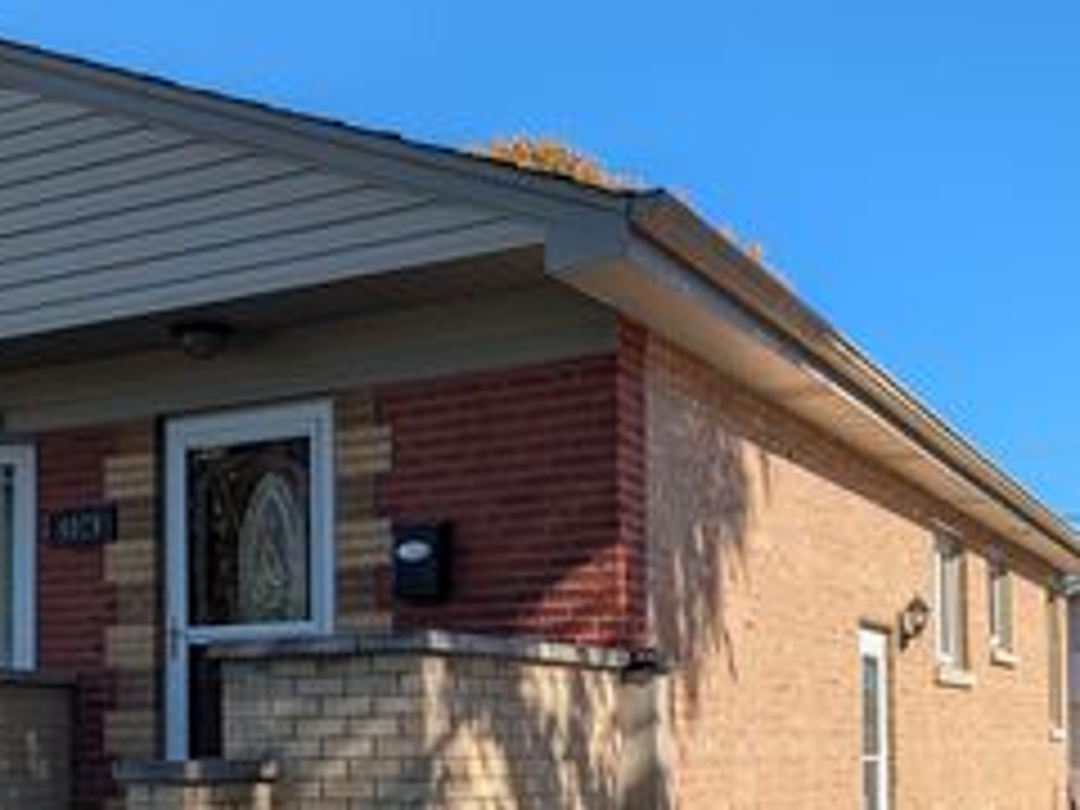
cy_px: 673
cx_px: 374
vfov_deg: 28.4
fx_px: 1560
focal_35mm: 50
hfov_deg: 37.8
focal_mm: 6.9
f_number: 1.68
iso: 23
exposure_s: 1/1233
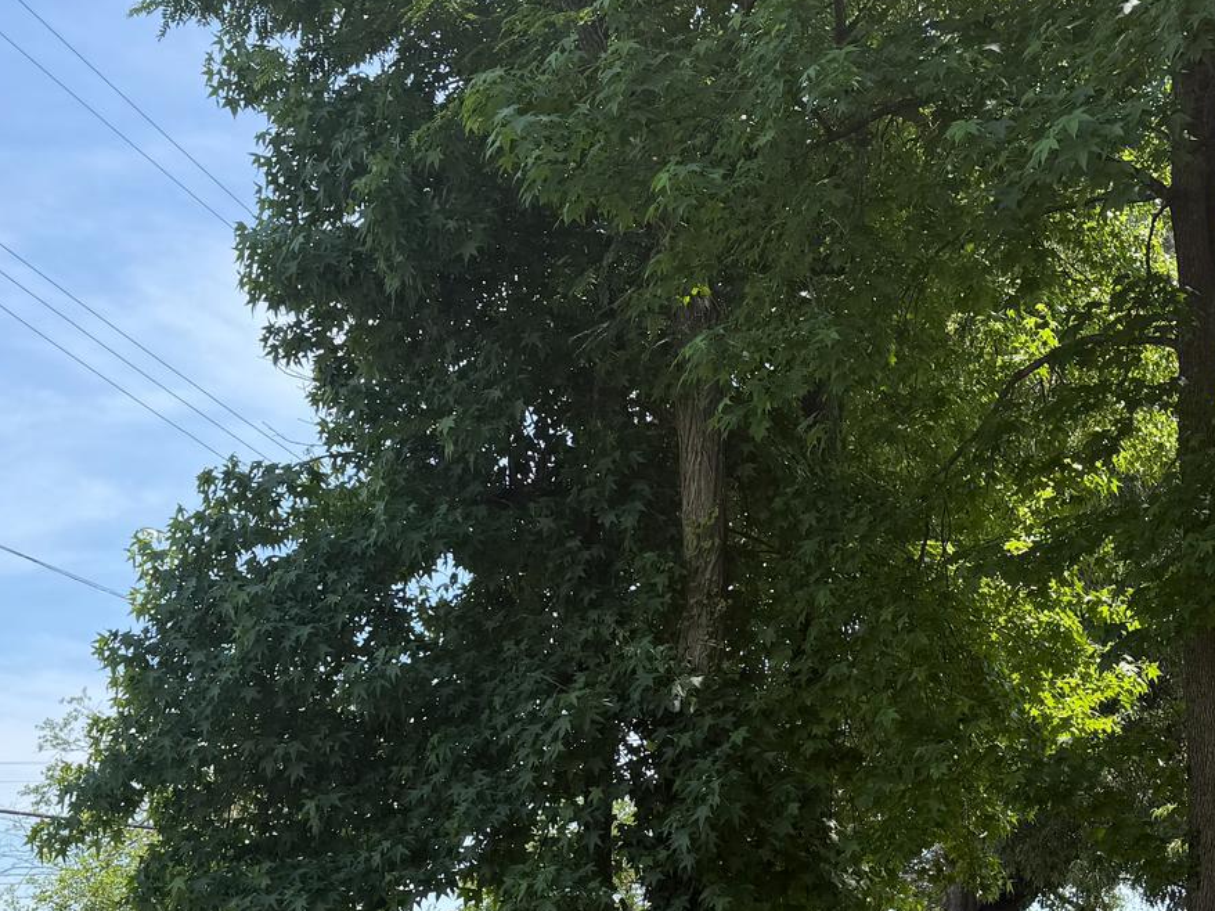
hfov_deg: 34.1
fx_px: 1965
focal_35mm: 56
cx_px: 807
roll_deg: +0.1
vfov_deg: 25.8
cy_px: 673
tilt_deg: +10.1
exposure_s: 1/2611
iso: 80
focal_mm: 6.76
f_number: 1.78
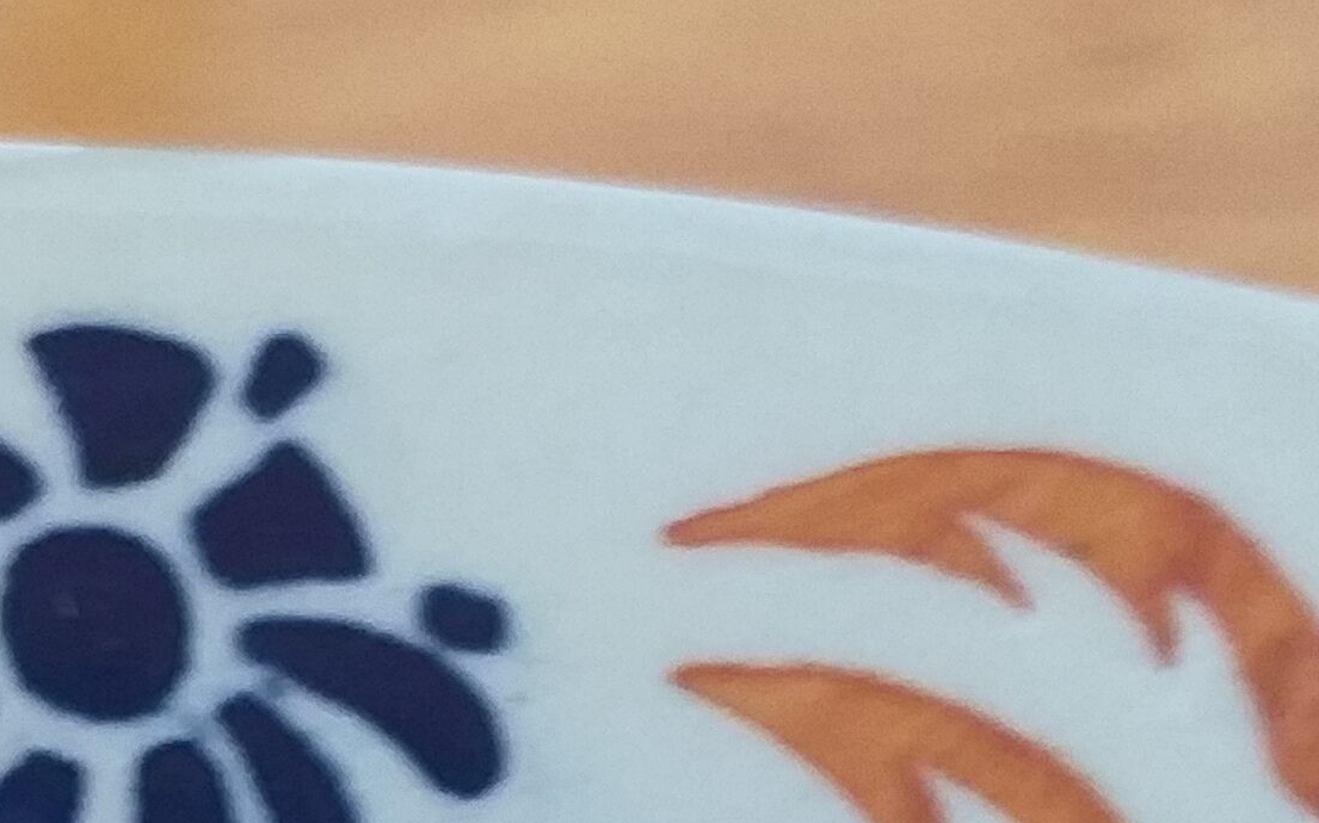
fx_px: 3702
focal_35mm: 103
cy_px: 1320
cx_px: 58
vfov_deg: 12.0
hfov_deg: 19.7
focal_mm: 3.6
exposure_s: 1/25
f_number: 1.9
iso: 250
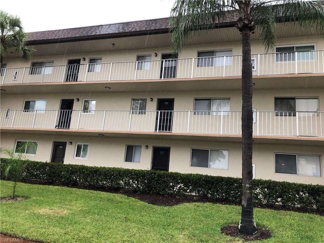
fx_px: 262
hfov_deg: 63.4
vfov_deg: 49.7
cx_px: 162
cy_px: 122
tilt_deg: +14.0
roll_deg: -4.1
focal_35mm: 28
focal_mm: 3.99
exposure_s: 1/30
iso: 40
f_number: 1.8
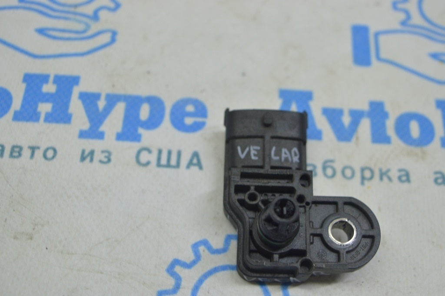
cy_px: 148
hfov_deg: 36.9
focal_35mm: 54
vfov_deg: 25.0
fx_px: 667
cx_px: 222
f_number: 5.6
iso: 400
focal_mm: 36
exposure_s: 1/40
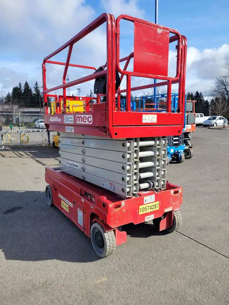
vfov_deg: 67.3
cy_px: 152
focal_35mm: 26
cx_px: 114
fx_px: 229
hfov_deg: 53.1
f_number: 1.8
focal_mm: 5.4
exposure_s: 1/1780
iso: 40
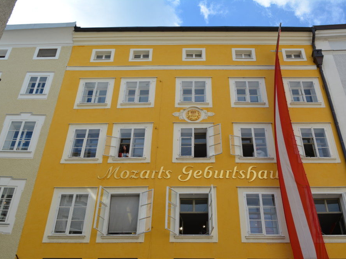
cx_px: 174
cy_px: 132
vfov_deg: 33.6
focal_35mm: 43
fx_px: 430
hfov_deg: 43.8
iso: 110
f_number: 8
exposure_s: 1/250
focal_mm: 26
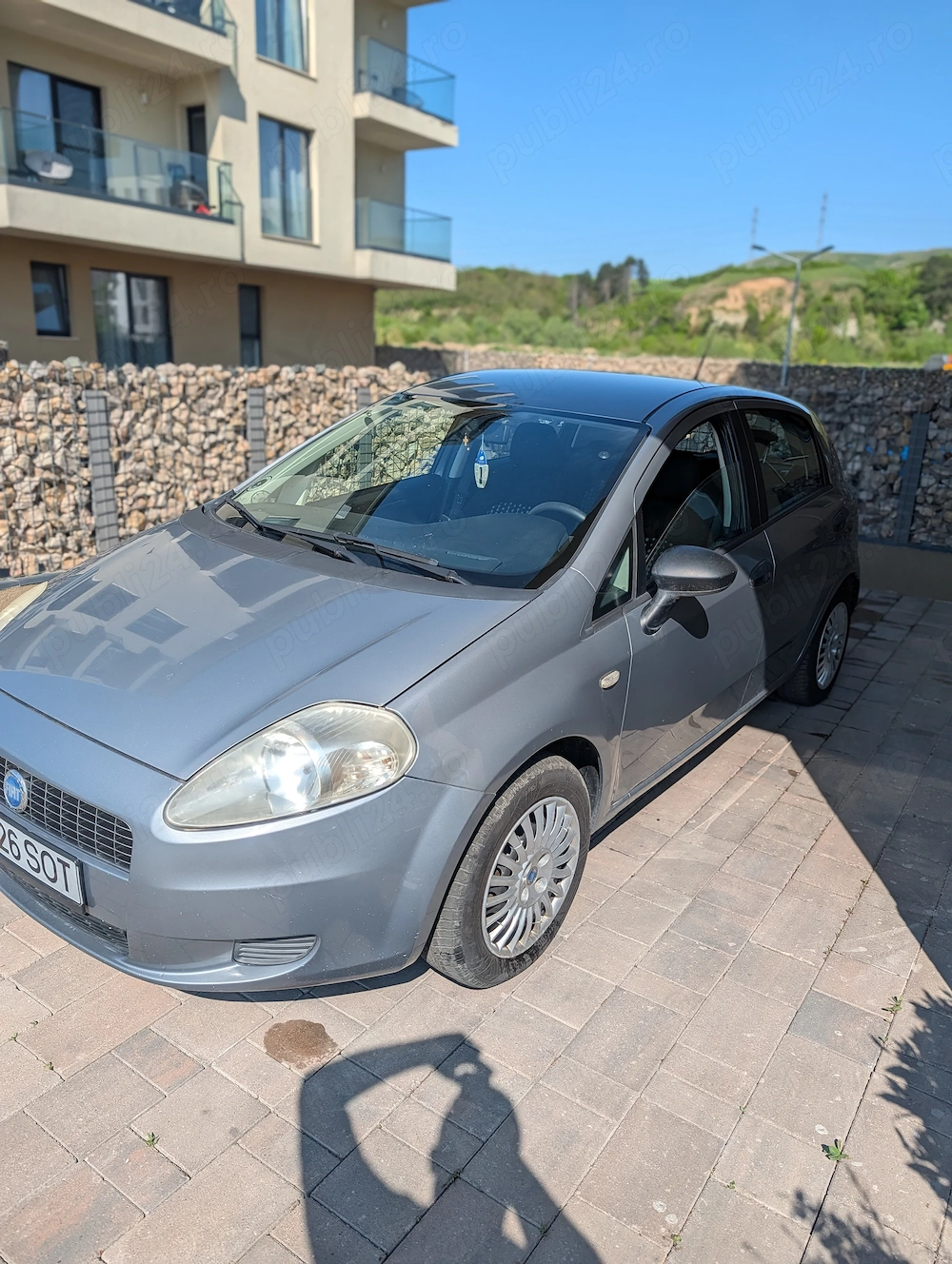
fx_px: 878
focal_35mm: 24
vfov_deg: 71.5
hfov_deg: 56.9
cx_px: 476
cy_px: 632
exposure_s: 1/2075
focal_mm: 6.9
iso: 21
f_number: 1.68
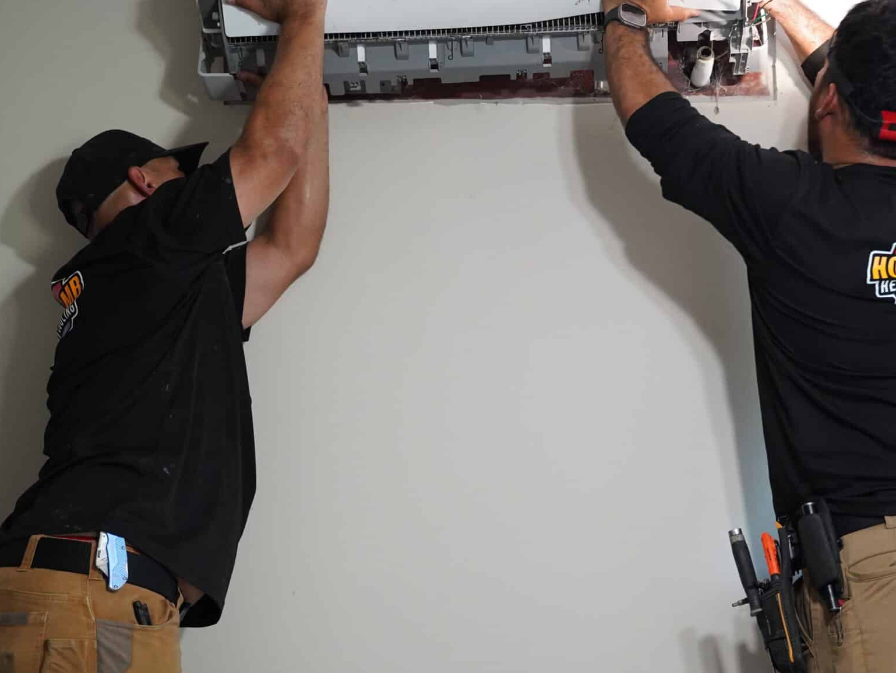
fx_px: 1673
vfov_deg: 22.7
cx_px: 478
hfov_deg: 30.0
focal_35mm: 65
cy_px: 337
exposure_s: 1/160
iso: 3200
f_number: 2.8
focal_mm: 40.4
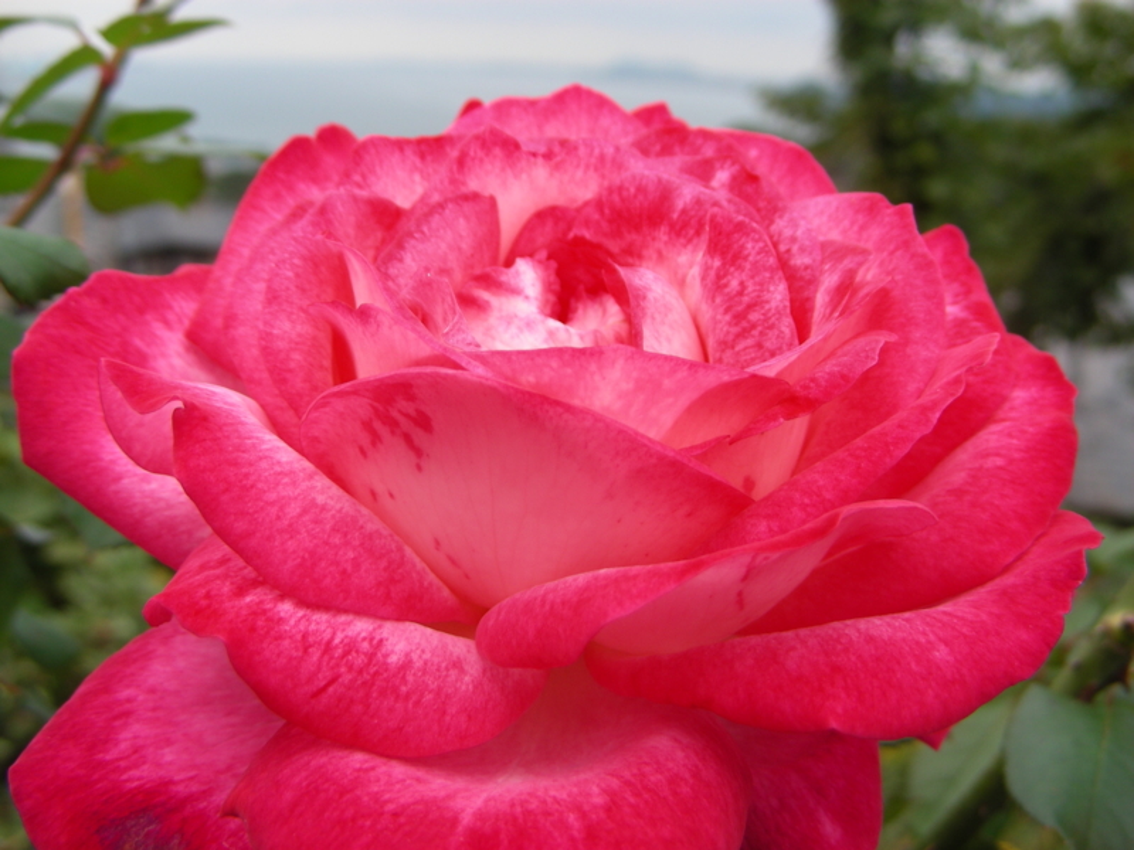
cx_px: 567
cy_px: 425
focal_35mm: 38
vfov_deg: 37.7
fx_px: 1245
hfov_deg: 49.0
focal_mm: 6.3
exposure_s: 1/91
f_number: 3.5
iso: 50
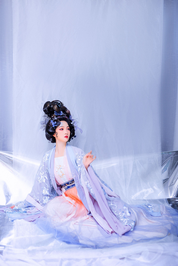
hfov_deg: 27.0
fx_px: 371
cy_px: 133
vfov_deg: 39.6
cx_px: 89
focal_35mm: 50
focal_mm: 50
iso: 100
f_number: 2
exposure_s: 1/160
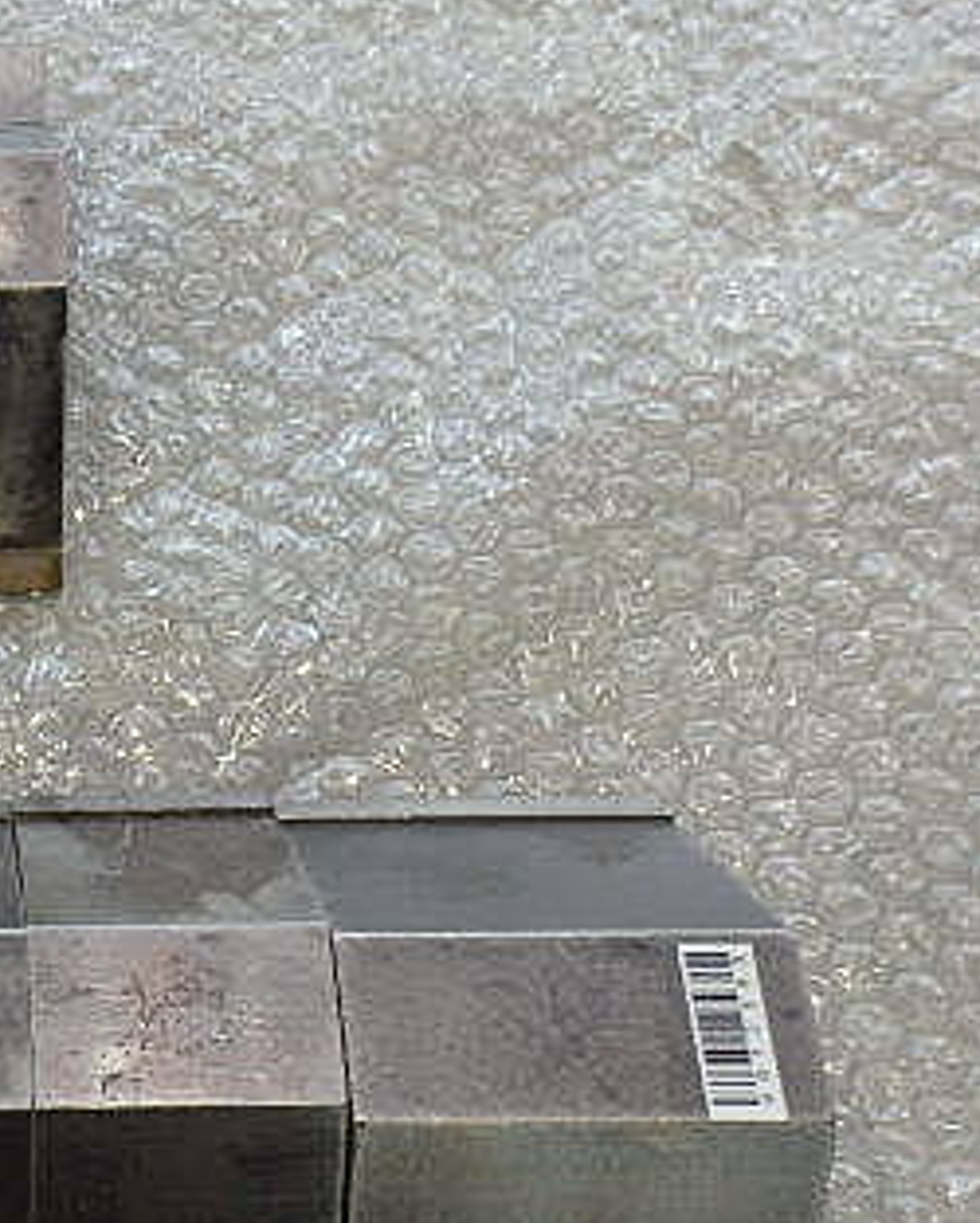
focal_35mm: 50
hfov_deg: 27.1
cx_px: -161
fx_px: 1811
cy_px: 804
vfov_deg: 37.0
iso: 160
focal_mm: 4.5
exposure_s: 1/30
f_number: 3
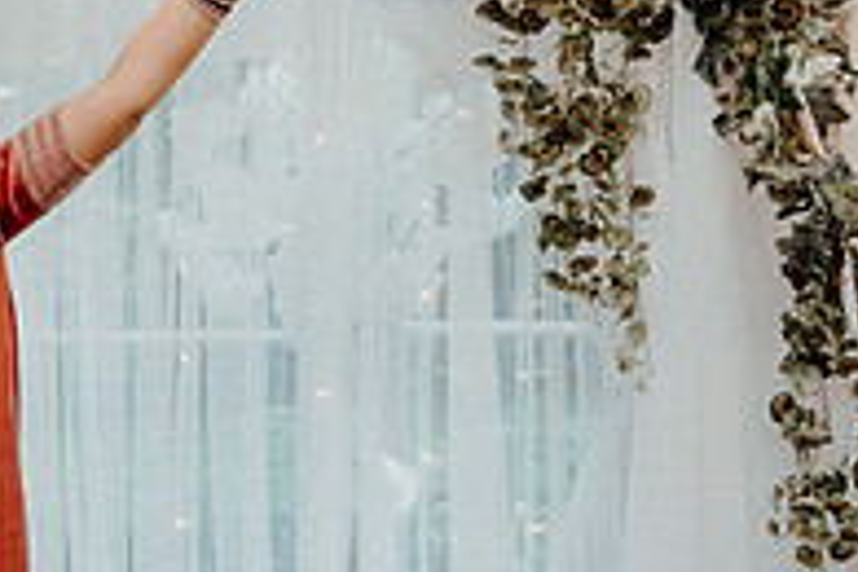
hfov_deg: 20.5
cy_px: 438
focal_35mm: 92
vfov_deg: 14.8
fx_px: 2192
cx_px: -202
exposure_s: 1/200
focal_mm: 31
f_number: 3.5
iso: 2000
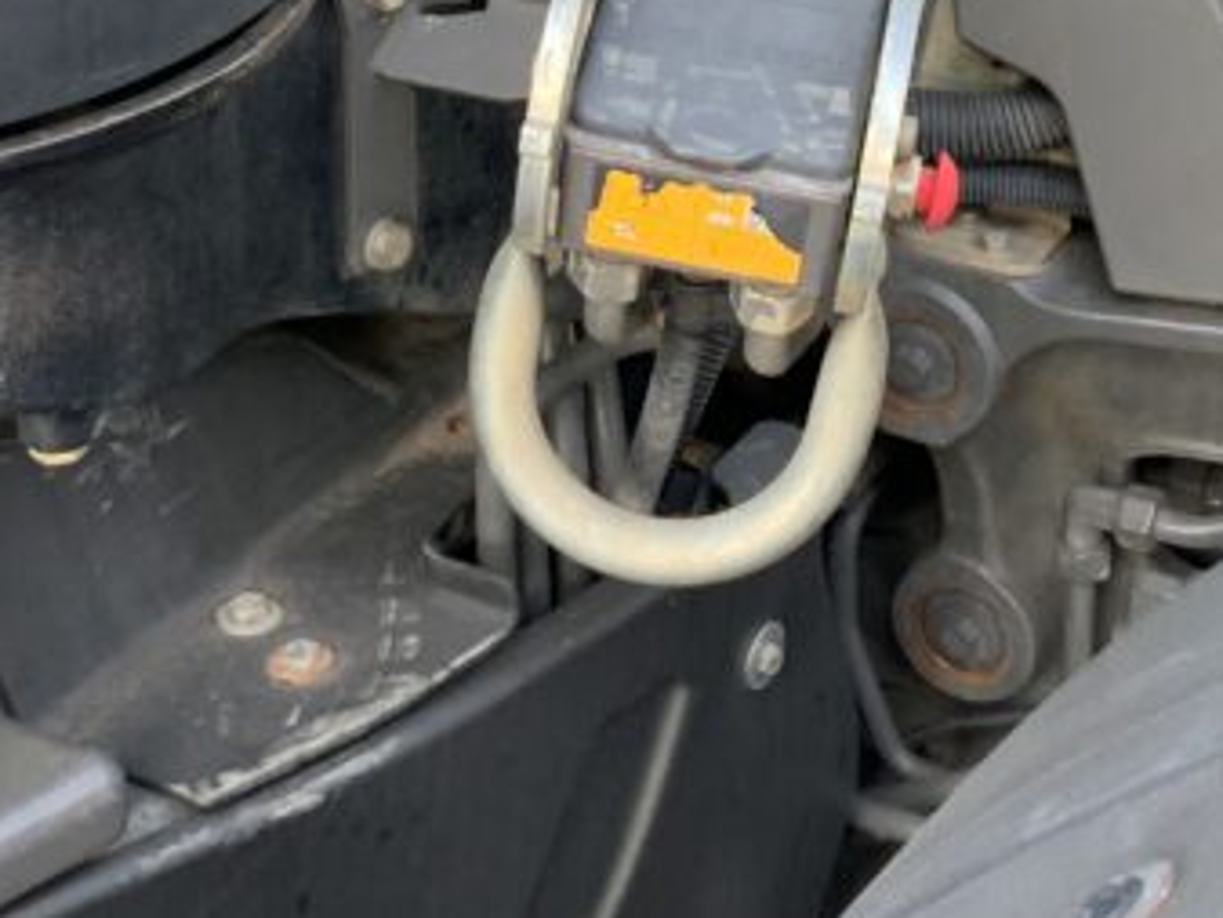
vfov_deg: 16.5
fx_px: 3110
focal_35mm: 88
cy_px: 33
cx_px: 838
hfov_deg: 22.1
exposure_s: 1/123
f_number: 1.8
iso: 16
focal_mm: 3
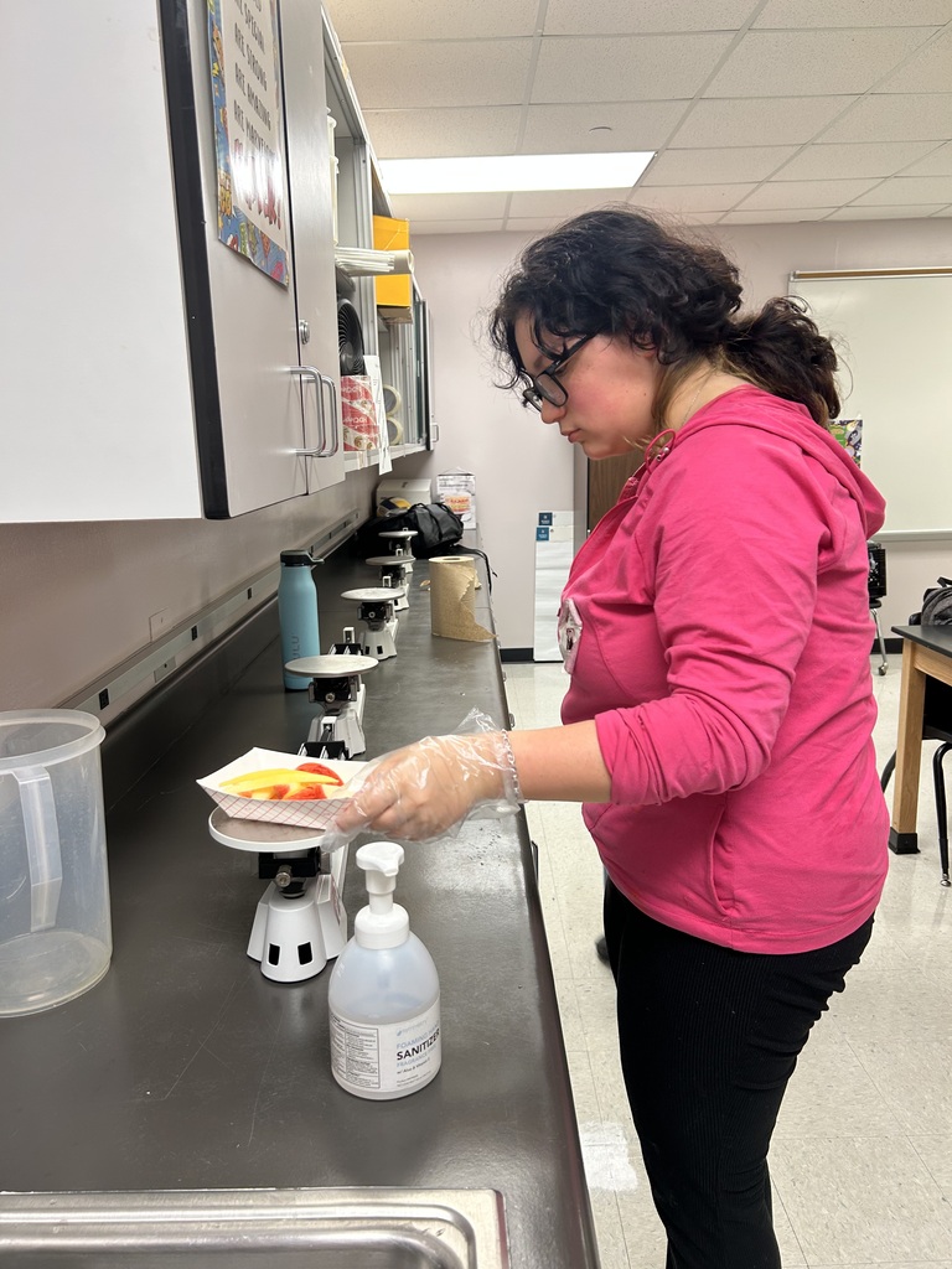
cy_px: 634
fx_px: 953
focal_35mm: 26
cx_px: 476
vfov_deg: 67.3
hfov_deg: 53.1
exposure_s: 1/60
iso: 80
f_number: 1.5
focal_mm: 5.7
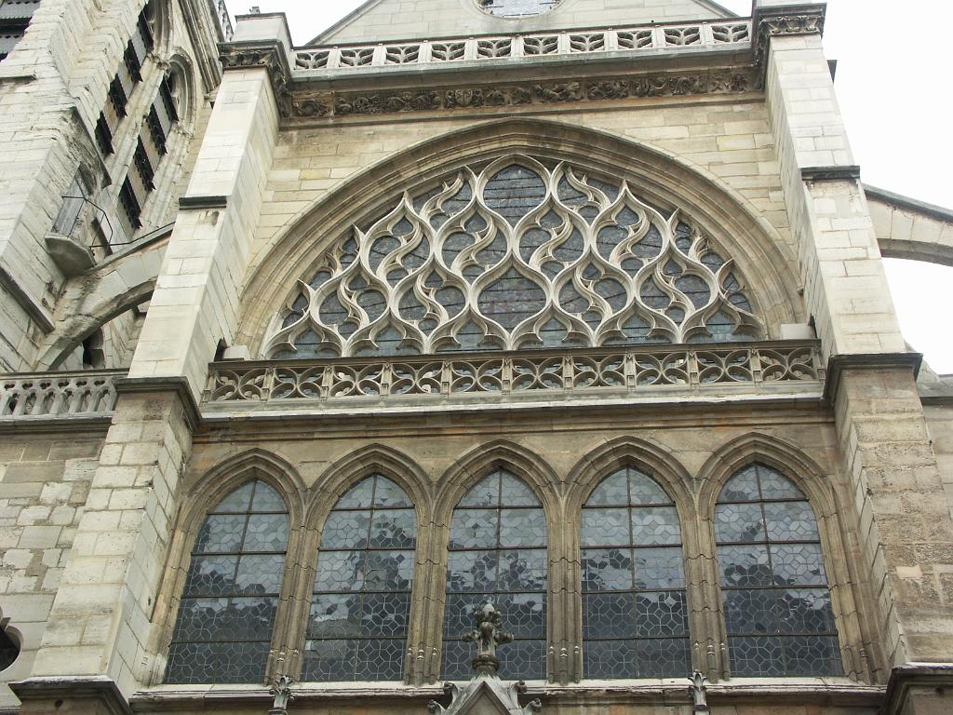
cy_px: 358
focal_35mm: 44
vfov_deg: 32.9
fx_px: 1211
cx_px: 476
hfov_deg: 42.9
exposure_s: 1/125
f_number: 5.6
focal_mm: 11.26
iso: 64
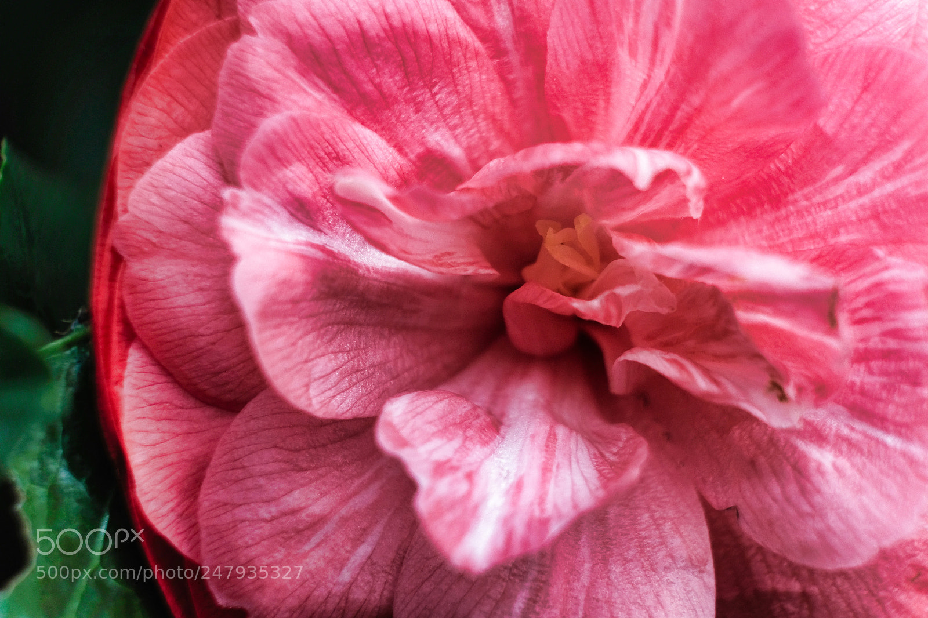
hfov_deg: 24.5
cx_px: 464
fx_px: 2139
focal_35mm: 83
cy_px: 309
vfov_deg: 16.4
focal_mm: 55
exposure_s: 1/125
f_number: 4
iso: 400
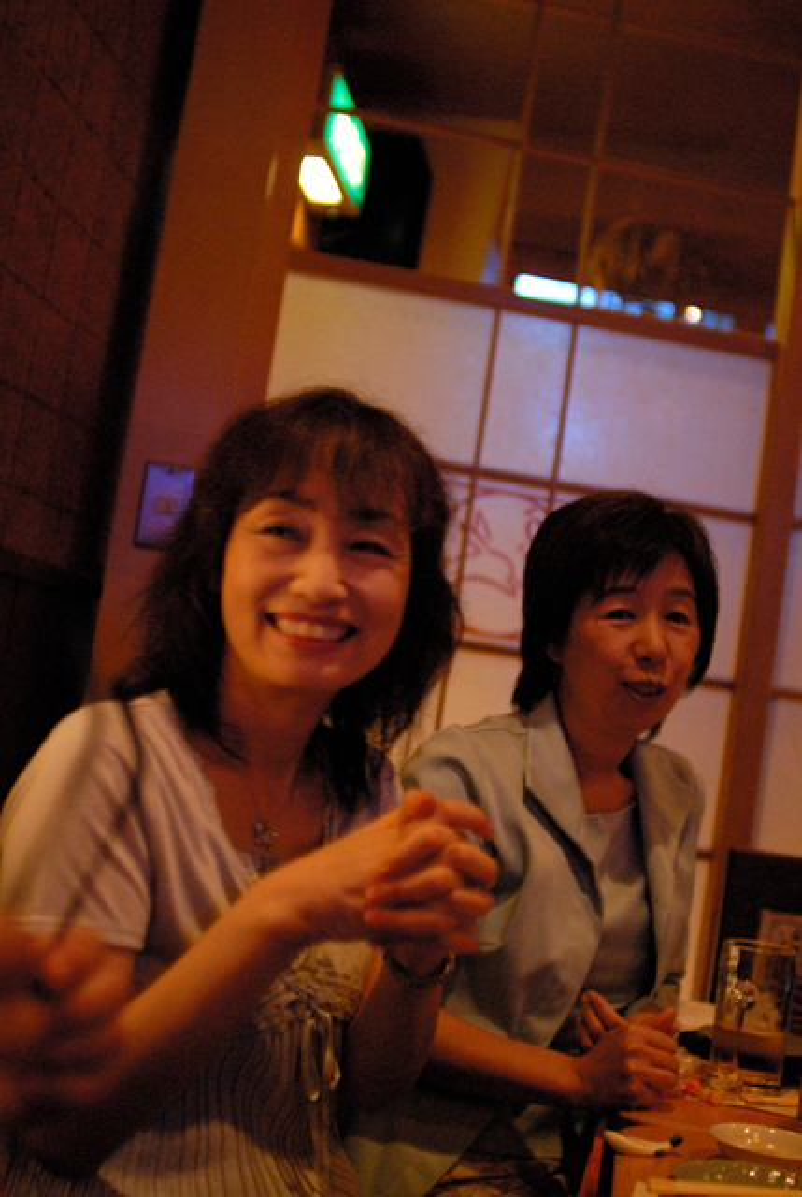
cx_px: 401
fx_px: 1398
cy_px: 598
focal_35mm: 42
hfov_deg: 32.0
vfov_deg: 46.3
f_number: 1.4
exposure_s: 1/45
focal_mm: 28
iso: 1600
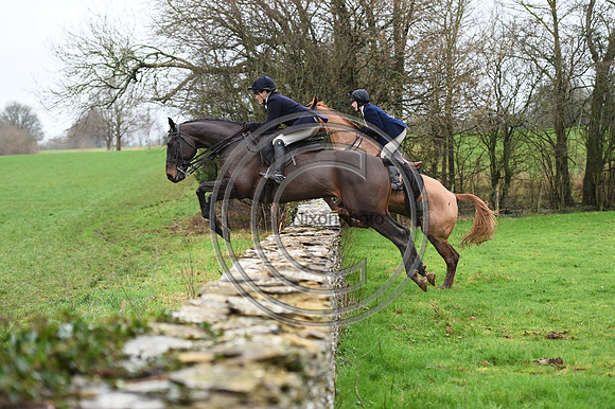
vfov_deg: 15.9
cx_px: 308
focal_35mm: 86
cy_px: 204
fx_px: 1468
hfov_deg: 23.7
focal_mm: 86
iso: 1600
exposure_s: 1/1250
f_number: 3.2
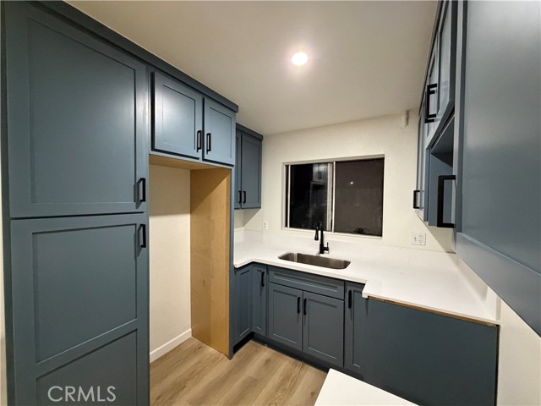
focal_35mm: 14
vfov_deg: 85.7
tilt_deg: -1.9
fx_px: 219
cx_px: 270
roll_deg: -1.3
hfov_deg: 102.1
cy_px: 203
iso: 800
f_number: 2.2
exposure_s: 1/60
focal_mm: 2.22
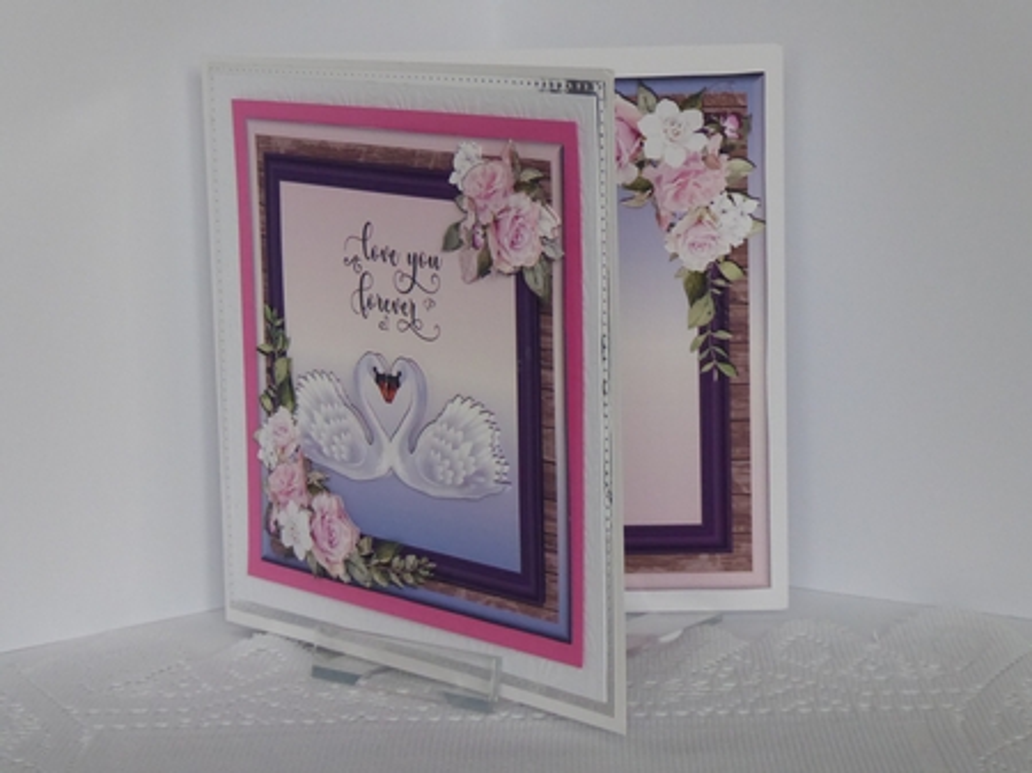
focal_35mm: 91
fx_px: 2712
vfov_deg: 16.2
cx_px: 516
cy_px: 386
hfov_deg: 21.5
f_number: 4.8
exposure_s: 1/100
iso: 800
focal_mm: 15
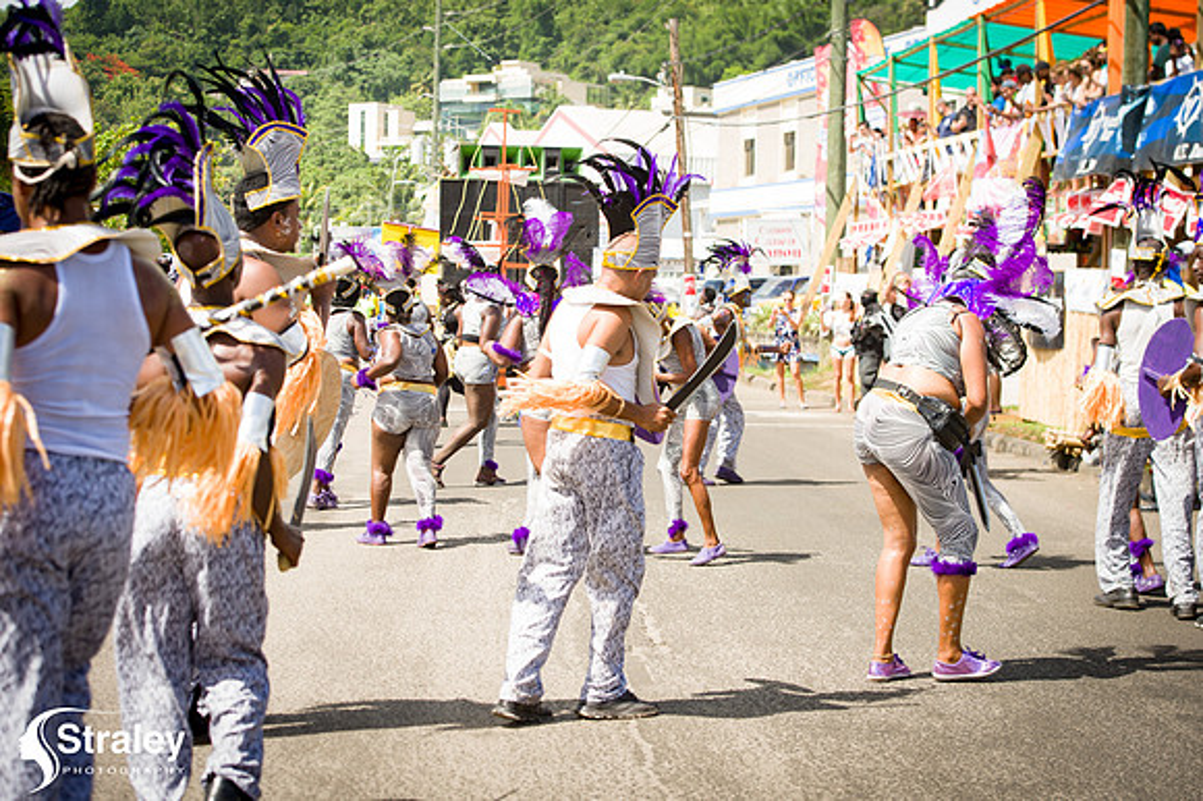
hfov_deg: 28.9
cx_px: 602
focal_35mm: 70
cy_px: 400
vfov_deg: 19.4
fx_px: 2338
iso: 100
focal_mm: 70
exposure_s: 1/160
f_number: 6.3
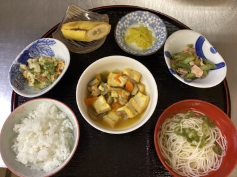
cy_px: 88
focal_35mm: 31
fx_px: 212
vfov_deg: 45.4
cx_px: 118
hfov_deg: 58.4
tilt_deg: -70.8
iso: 400
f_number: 2.4
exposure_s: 1/40
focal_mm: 3.3
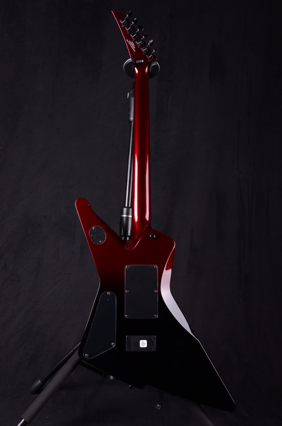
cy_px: 213
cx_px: 141
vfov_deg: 51.4
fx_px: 443
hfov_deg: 35.3
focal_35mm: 38
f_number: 11
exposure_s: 1/200
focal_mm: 25
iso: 200
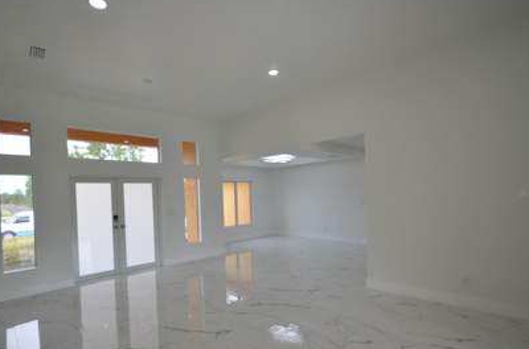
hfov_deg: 89.9
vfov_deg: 66.8
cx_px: 237
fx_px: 264
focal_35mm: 18
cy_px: 192
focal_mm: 10
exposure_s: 1/125
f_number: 5.6
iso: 250
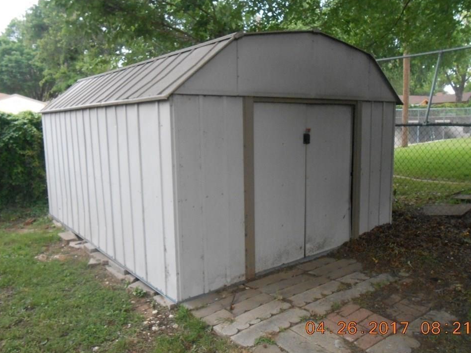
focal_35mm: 28
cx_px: 231
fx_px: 381
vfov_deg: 49.7
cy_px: 175
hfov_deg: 63.4
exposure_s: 1/125
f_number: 3.5
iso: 400
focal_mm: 4.6
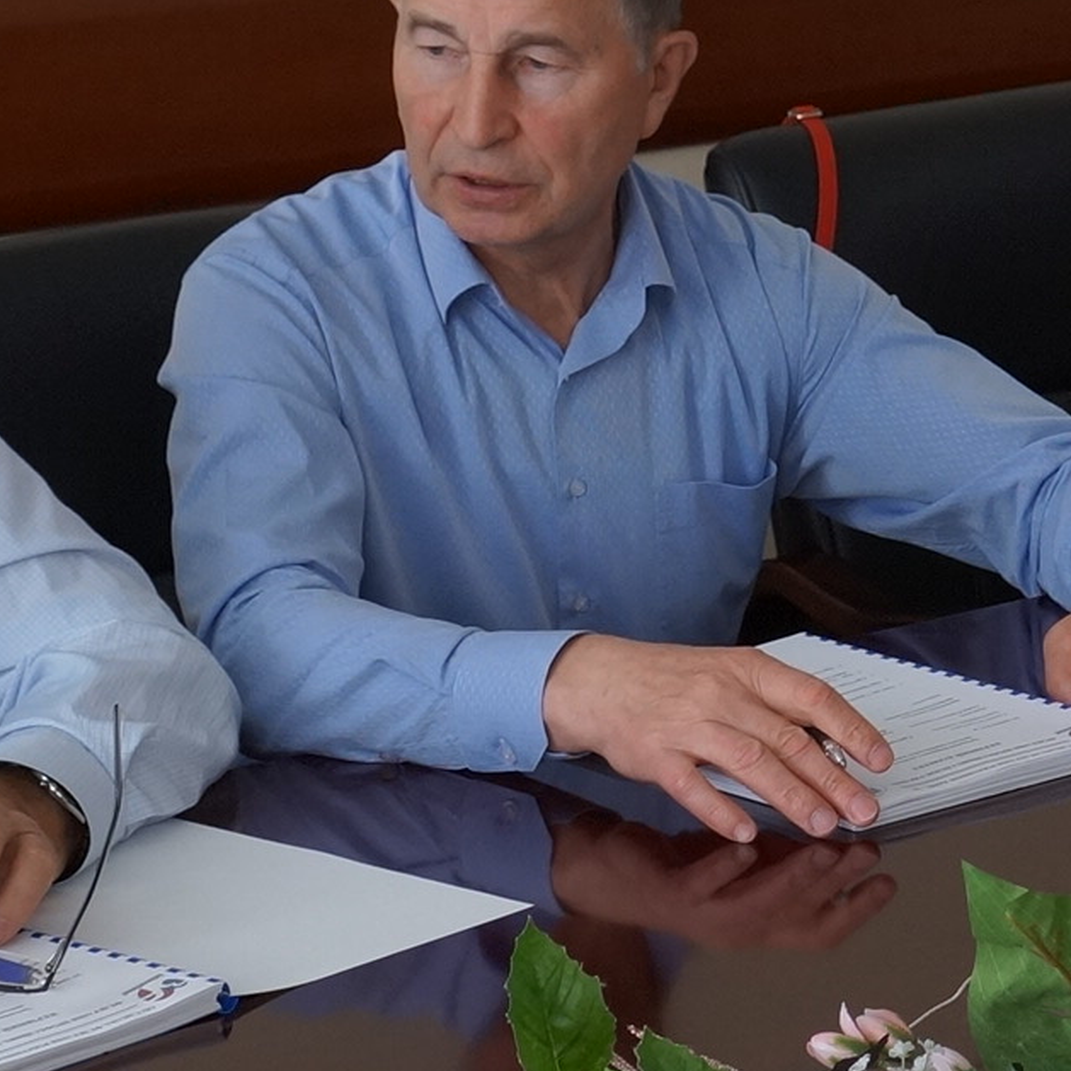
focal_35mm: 133
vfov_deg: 13.1
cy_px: 621
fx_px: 4656
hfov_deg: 13.0
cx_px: 894
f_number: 4.5
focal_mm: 24
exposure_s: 1/160
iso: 640
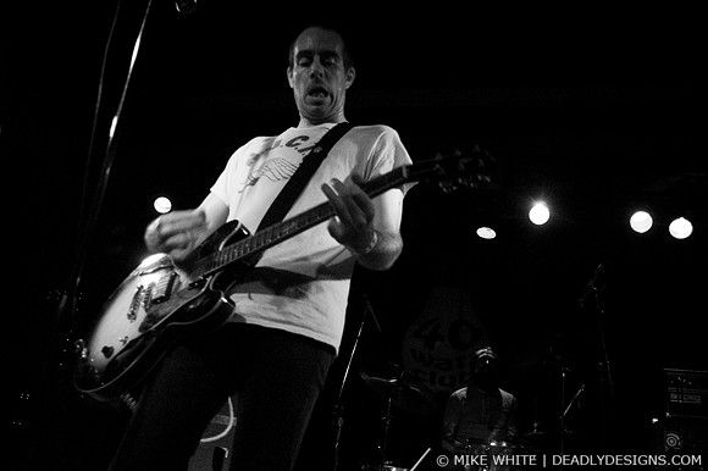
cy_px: 236
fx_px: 590
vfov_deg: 43.6
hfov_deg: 62.0
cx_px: 354
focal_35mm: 30
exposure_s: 1/60
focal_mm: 20
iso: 800
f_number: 2.8
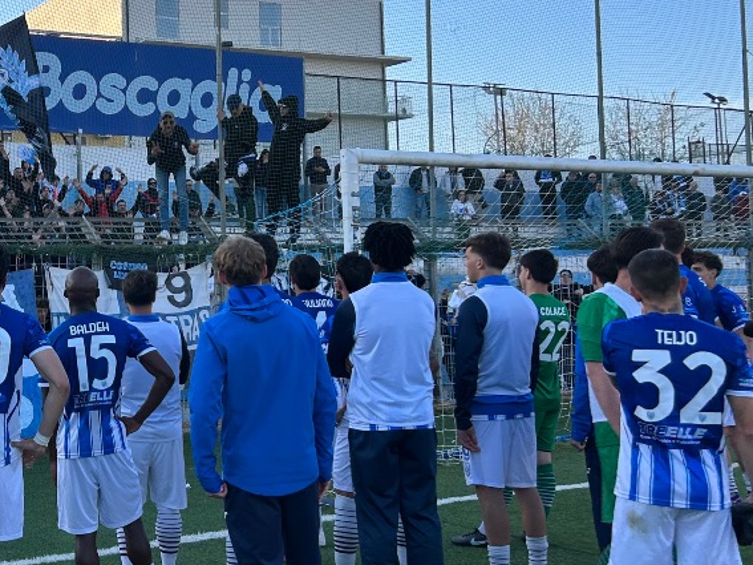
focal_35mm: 55
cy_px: 223
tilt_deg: +0.2
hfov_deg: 32.6
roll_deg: +0.8
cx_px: 28
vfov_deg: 26.5
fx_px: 1196
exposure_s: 1/1553
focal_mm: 5.7
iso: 50
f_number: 1.5
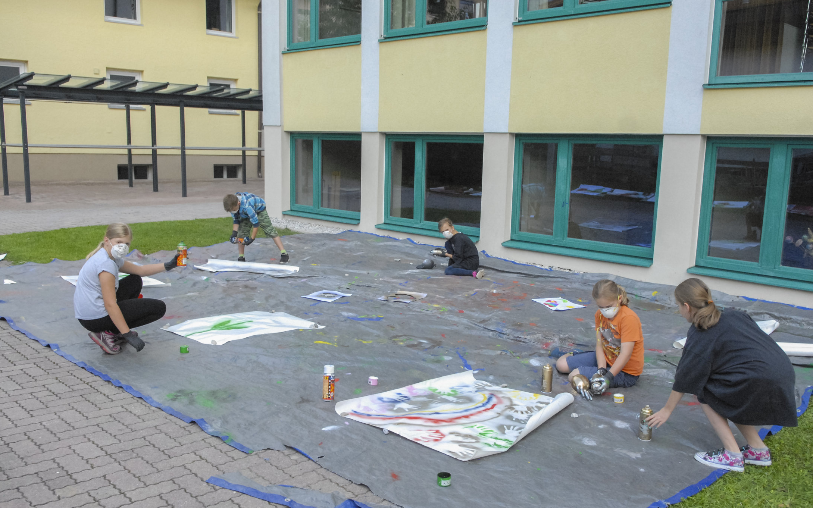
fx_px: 753
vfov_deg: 37.3
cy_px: 271
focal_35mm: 34
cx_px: 410
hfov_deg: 56.7
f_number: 5
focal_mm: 22
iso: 1600
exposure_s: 1/2500
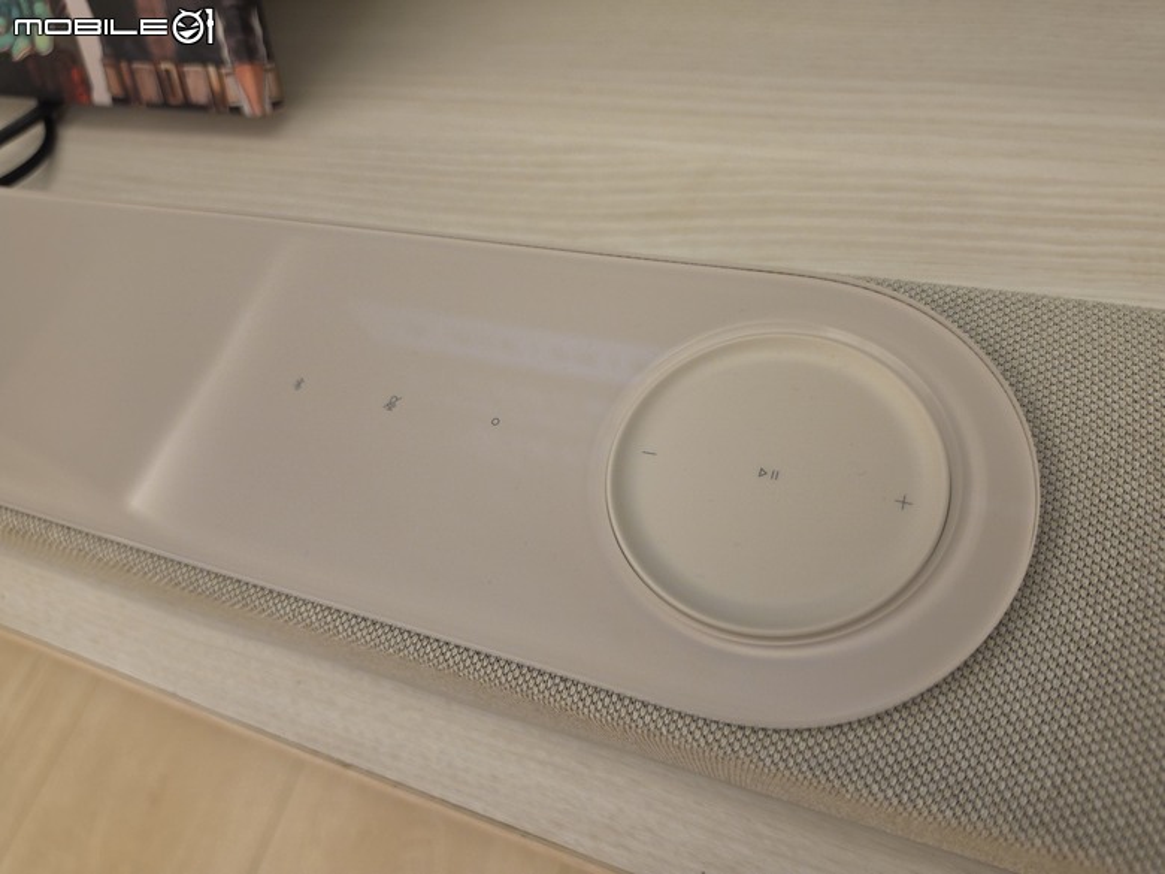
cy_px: 437
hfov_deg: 73.9
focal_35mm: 23
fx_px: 774
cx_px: 582
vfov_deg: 58.9
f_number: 1.4
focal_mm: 6.5
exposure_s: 1/120
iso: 100
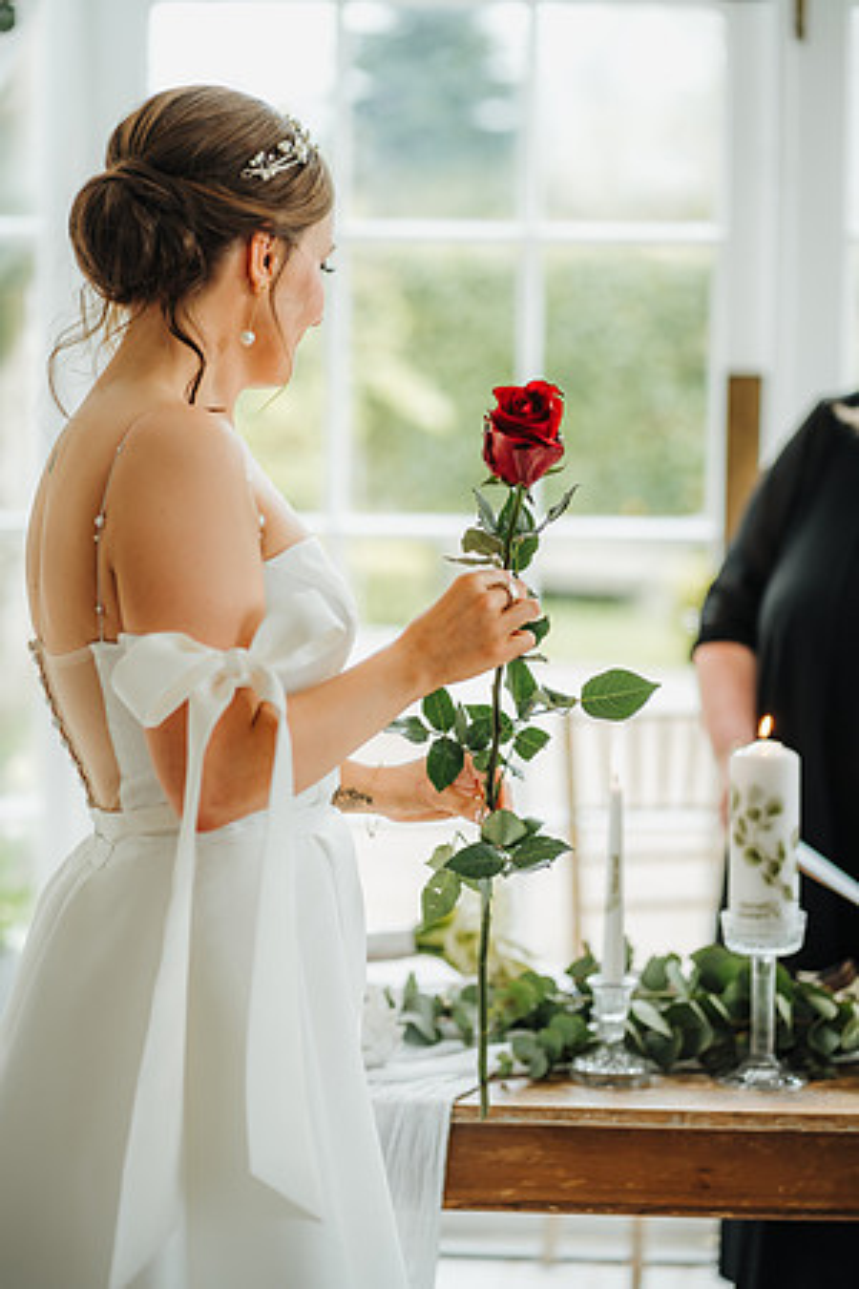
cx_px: 430
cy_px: 644
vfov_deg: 23.9
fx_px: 3042
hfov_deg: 16.1
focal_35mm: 85
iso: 400
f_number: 2.2
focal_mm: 85
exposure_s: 1/200
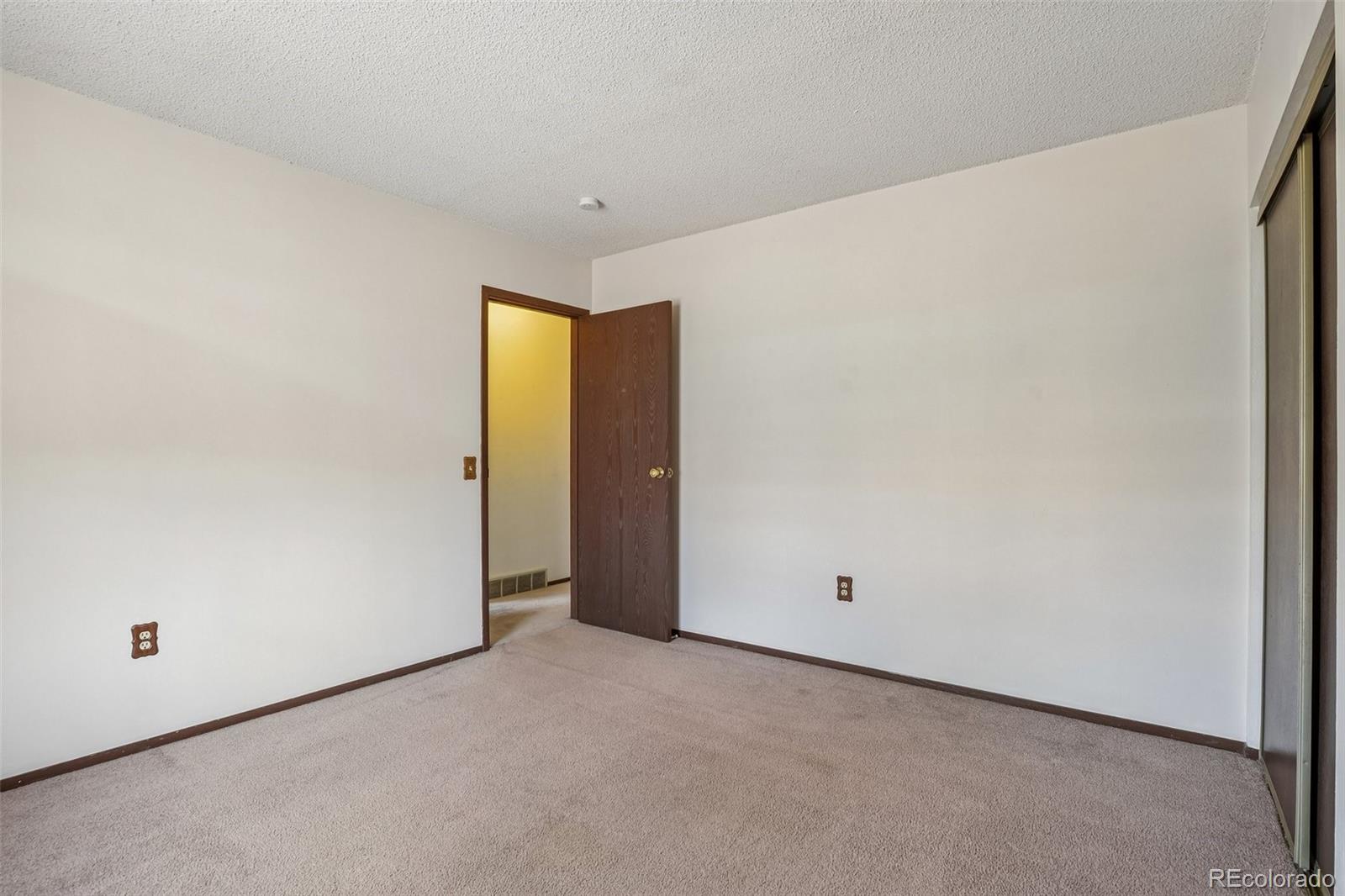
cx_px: 672
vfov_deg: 72.0
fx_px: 616
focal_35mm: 16
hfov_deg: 95.0
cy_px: 448
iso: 500
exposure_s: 1/8
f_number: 8
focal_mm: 11
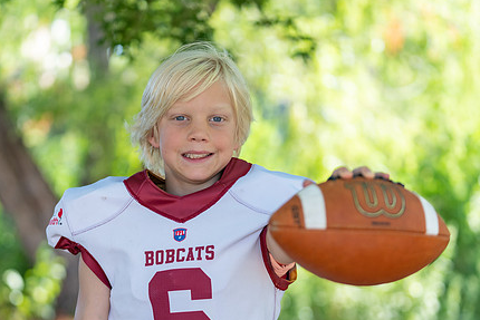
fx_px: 1494
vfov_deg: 12.2
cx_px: 188
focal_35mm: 112
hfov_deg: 18.2
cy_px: 210
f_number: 2.8
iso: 200
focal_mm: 83
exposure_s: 1/320
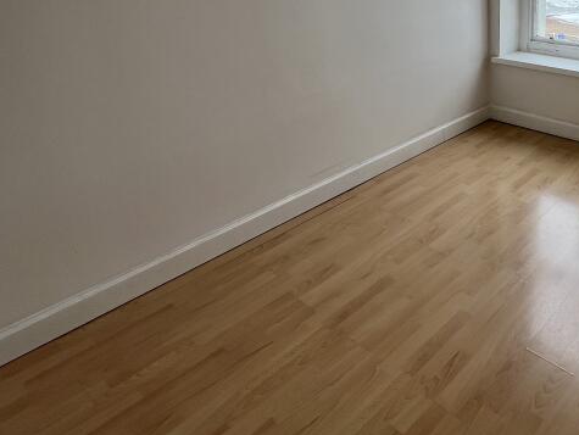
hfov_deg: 57.7
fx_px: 469
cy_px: 68
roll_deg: +0.6
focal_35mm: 28
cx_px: 478
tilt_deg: -15.6
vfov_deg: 46.3
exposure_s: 1/230
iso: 32
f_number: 1.8
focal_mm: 1.57
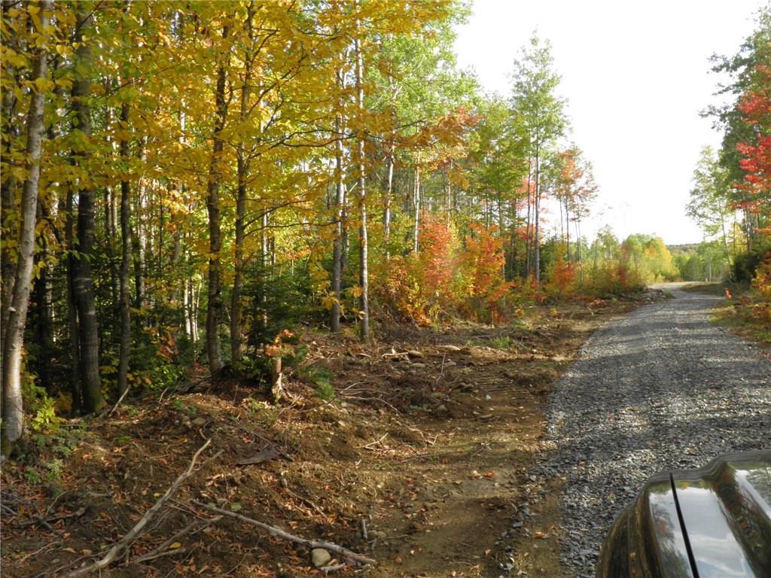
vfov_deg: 49.7
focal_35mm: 28
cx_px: 386
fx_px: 624
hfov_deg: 63.4
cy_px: 289
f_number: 5.7
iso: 50
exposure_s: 1/60
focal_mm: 4.9
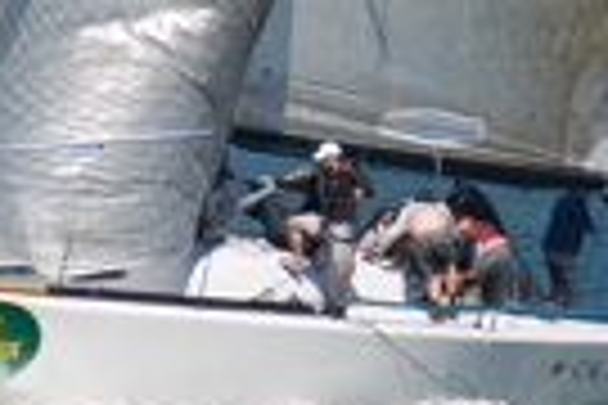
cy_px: -34
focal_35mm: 1136
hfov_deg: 1.8
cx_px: 302
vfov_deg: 1.2
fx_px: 19184
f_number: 5.6
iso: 320
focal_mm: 170
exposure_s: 1/1600
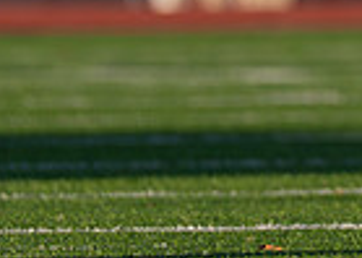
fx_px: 19176
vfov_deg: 0.8
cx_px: 658
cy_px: -163
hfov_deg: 1.1
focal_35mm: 1867
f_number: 2.8
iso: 200
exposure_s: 1/3200
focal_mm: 200
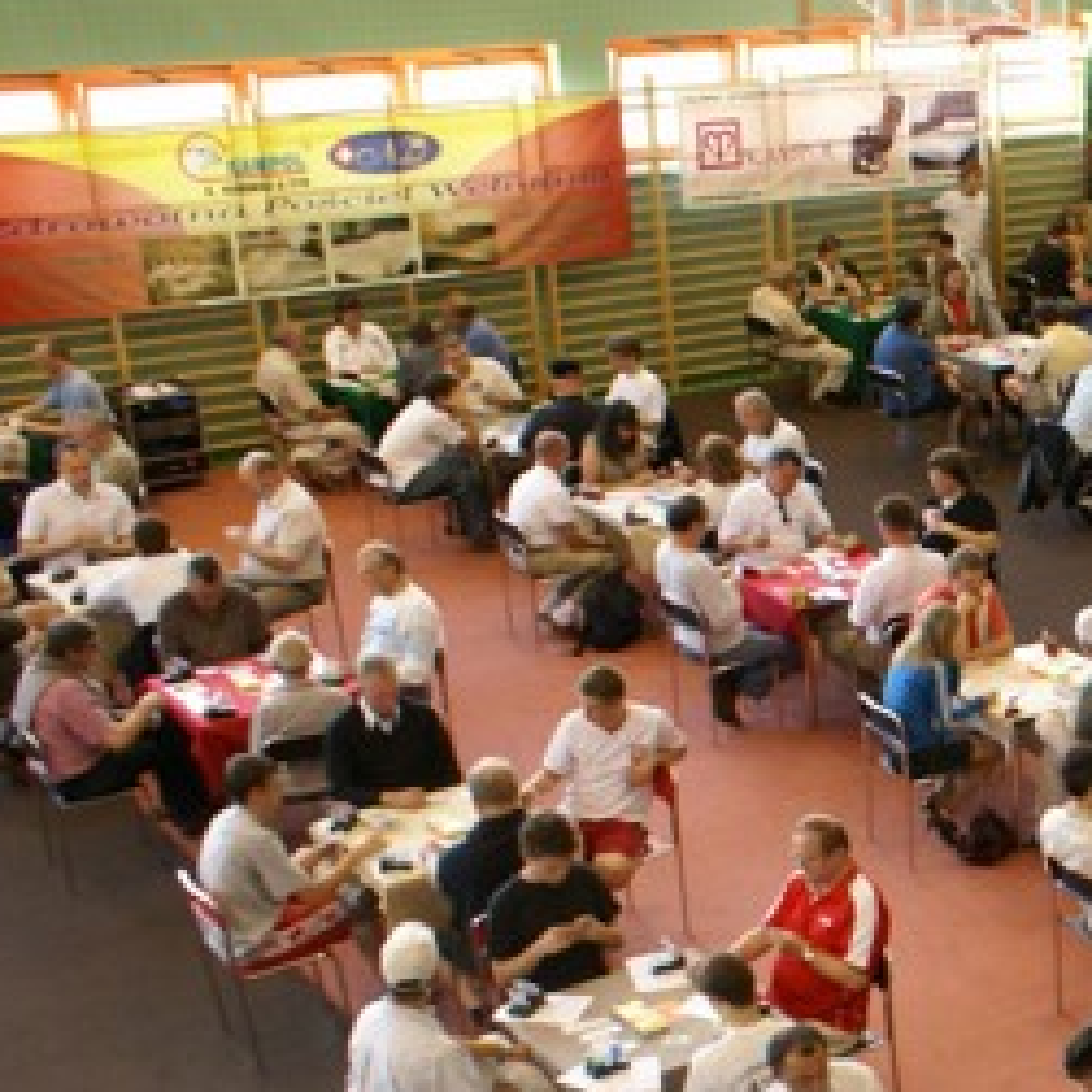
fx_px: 2284
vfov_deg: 26.3
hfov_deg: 23.2
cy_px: 901
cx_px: 1501
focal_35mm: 64
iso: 400
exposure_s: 1/50
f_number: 5.6
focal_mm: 18
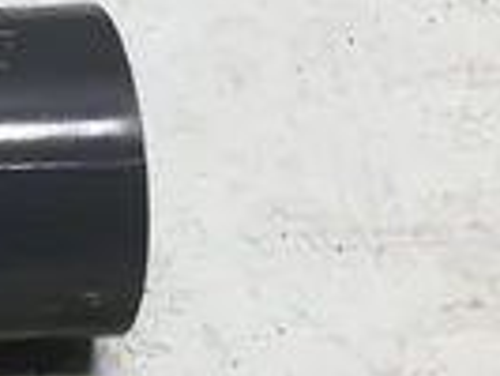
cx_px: -308
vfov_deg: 8.3
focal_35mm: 175
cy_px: -212
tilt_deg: -46.9
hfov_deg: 10.8
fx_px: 2530
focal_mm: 3.3
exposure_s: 1/120
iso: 25
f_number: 2.4
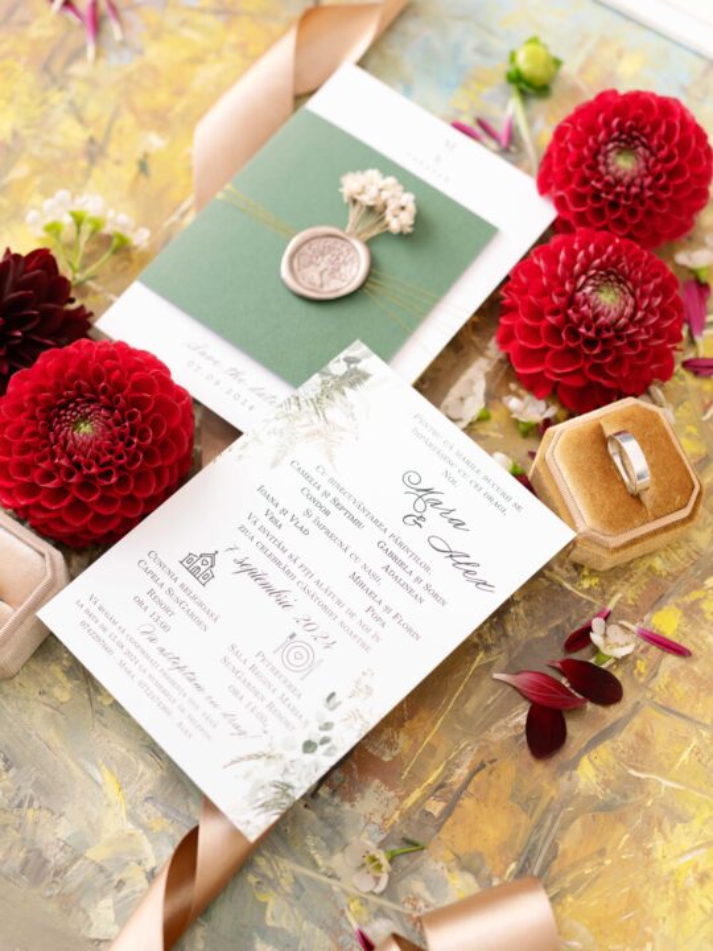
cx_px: 356
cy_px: 476
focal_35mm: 50
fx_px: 1373
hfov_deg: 29.1
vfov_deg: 38.2
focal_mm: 63
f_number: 4.5
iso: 500
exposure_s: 1/80
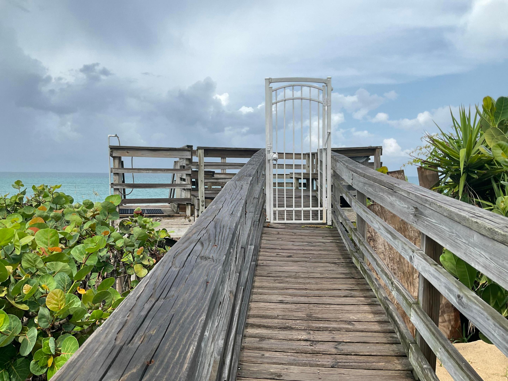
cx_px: 254
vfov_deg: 48.2
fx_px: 426
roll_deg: -1.6
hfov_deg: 61.7
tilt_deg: -3.3
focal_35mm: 29
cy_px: 190
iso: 16
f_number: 1.8
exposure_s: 1/409
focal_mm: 3
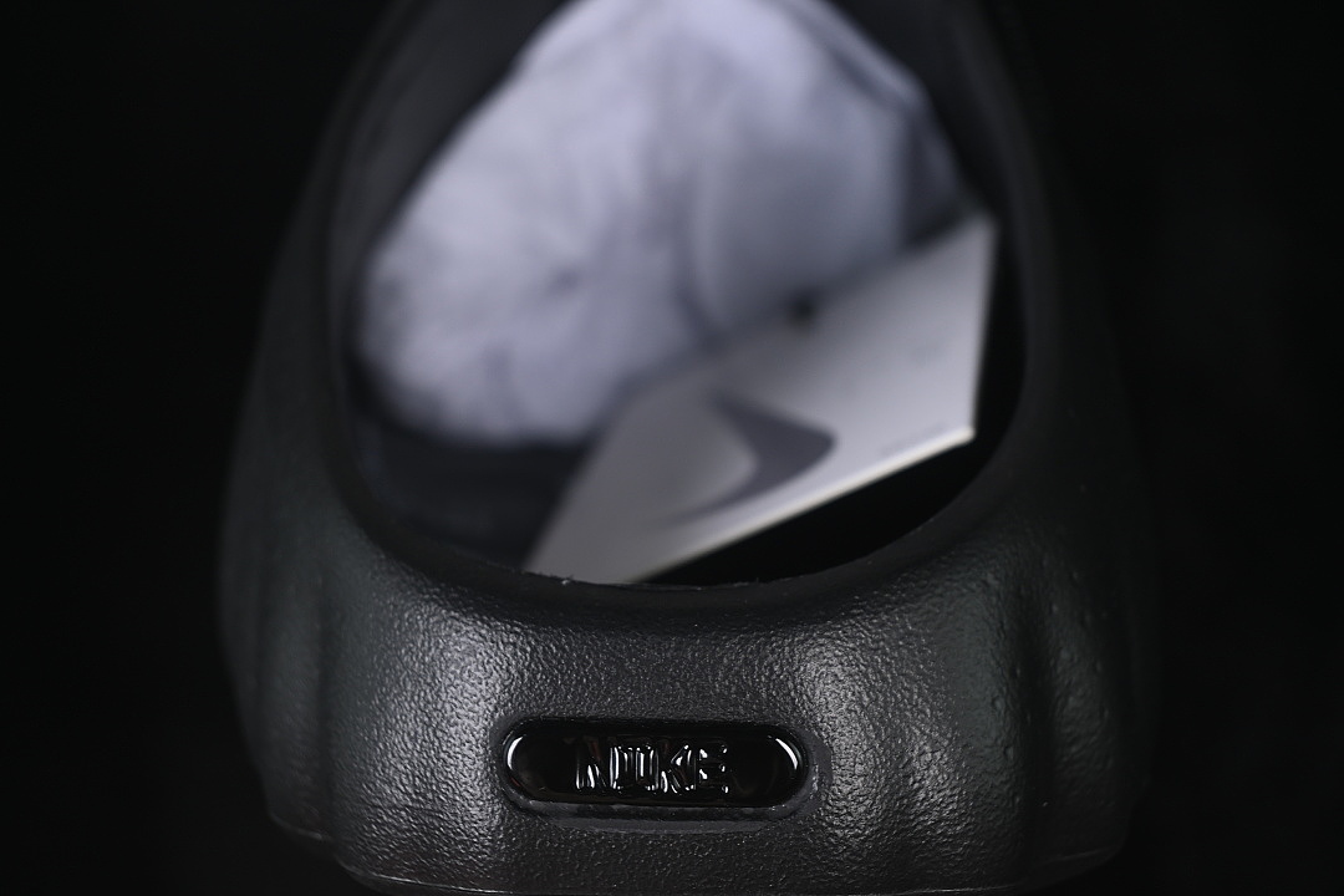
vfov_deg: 18.2
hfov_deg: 27.0
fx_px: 2800
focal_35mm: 75
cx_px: 672
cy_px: 448
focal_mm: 50
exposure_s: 1/50
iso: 160
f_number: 6.3
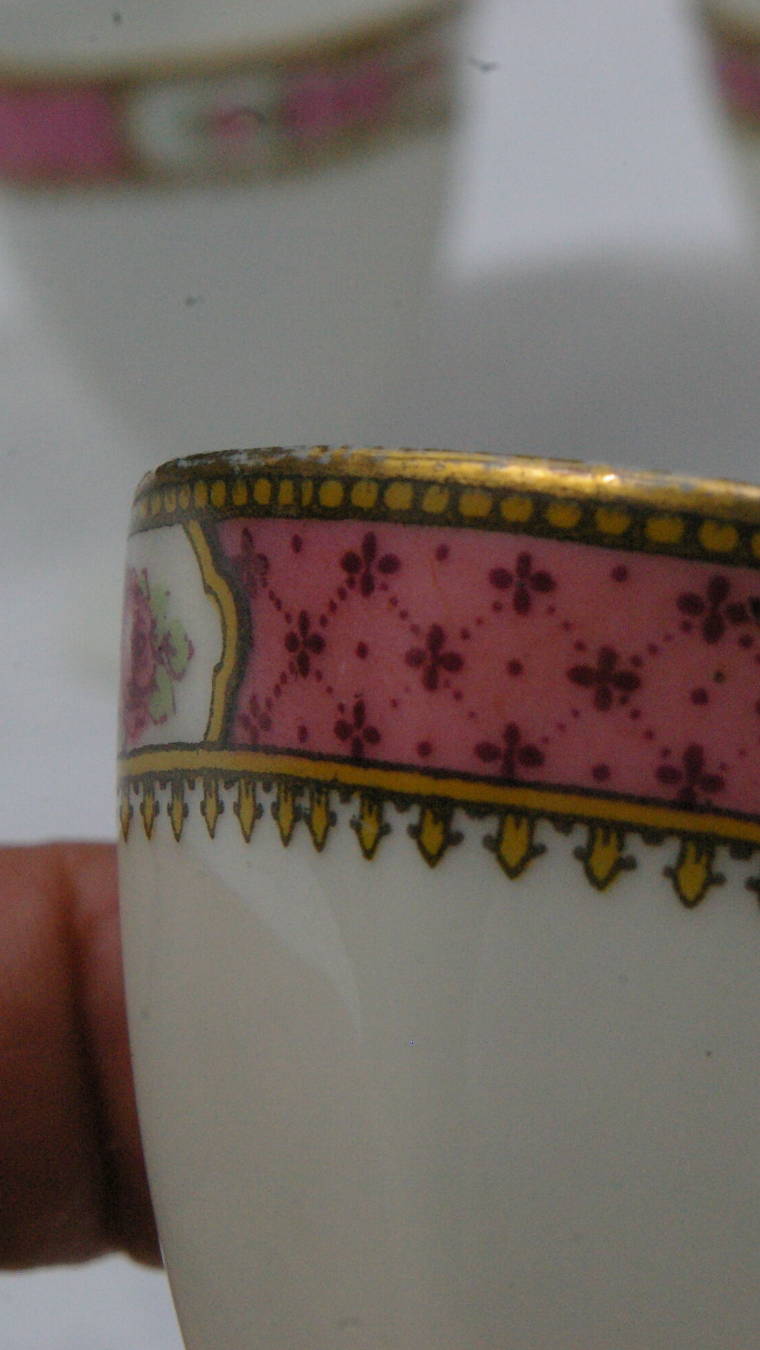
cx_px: 717
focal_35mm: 62
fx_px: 2221
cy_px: 678
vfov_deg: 33.8
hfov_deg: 19.0
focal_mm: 26
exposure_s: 1/1000
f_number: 11
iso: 1600
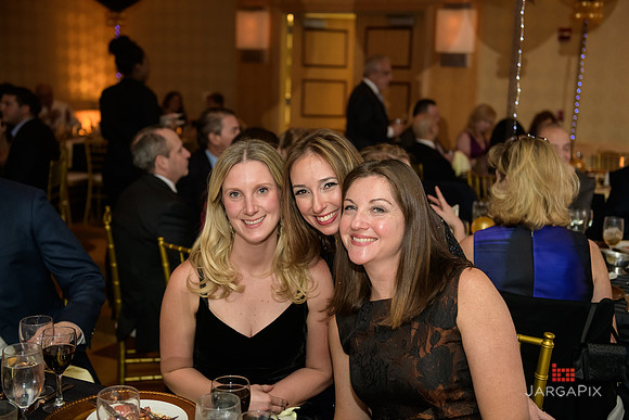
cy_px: 210
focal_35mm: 44
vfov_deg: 30.5
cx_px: 314
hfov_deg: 44.5
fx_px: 769
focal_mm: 44
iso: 1250
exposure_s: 1/125
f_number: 3.2
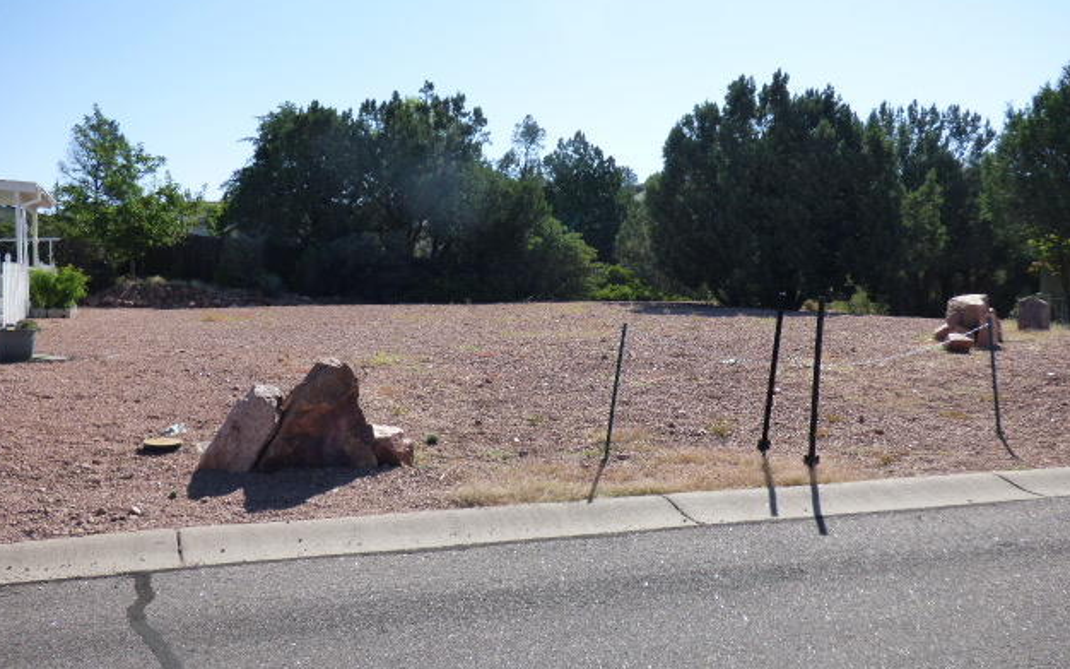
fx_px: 1137
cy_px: 318
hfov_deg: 50.4
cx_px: 528
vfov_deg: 32.7
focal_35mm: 39
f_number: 3.4
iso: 160
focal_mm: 6.18
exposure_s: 1/1300
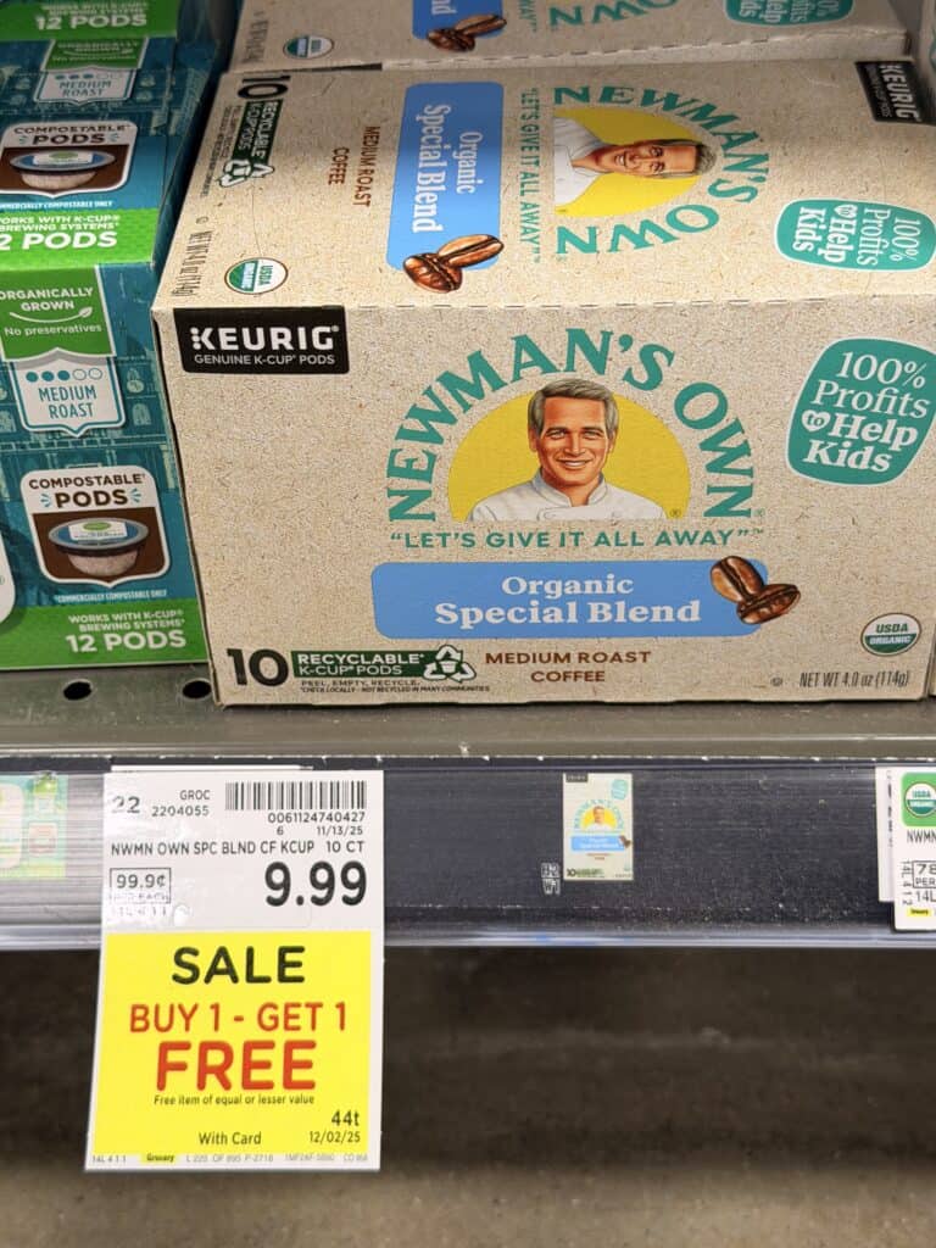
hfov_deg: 30.3
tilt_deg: -40.0
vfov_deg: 39.7
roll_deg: +2.4
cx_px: 468
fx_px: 1731
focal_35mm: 48
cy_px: 624
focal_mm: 6.76
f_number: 1.78
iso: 100
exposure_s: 1/60
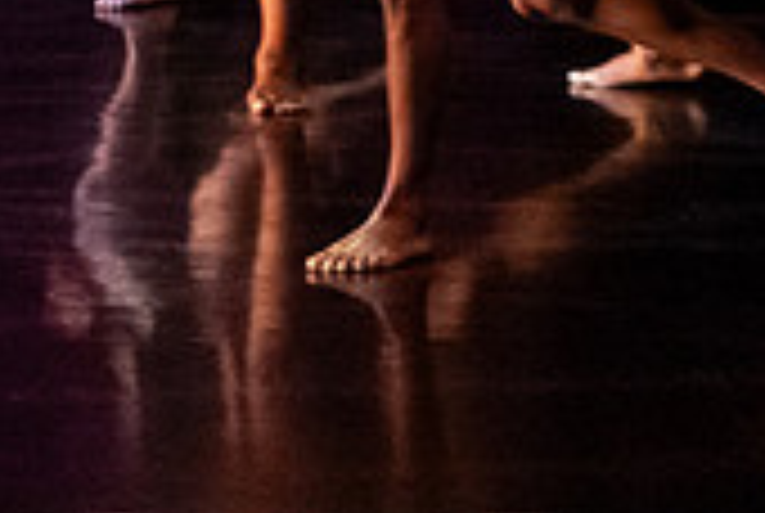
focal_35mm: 254
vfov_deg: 5.2
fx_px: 5407
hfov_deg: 8.0
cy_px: -777
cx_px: -134
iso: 6400
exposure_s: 1/160
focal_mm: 48
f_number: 4
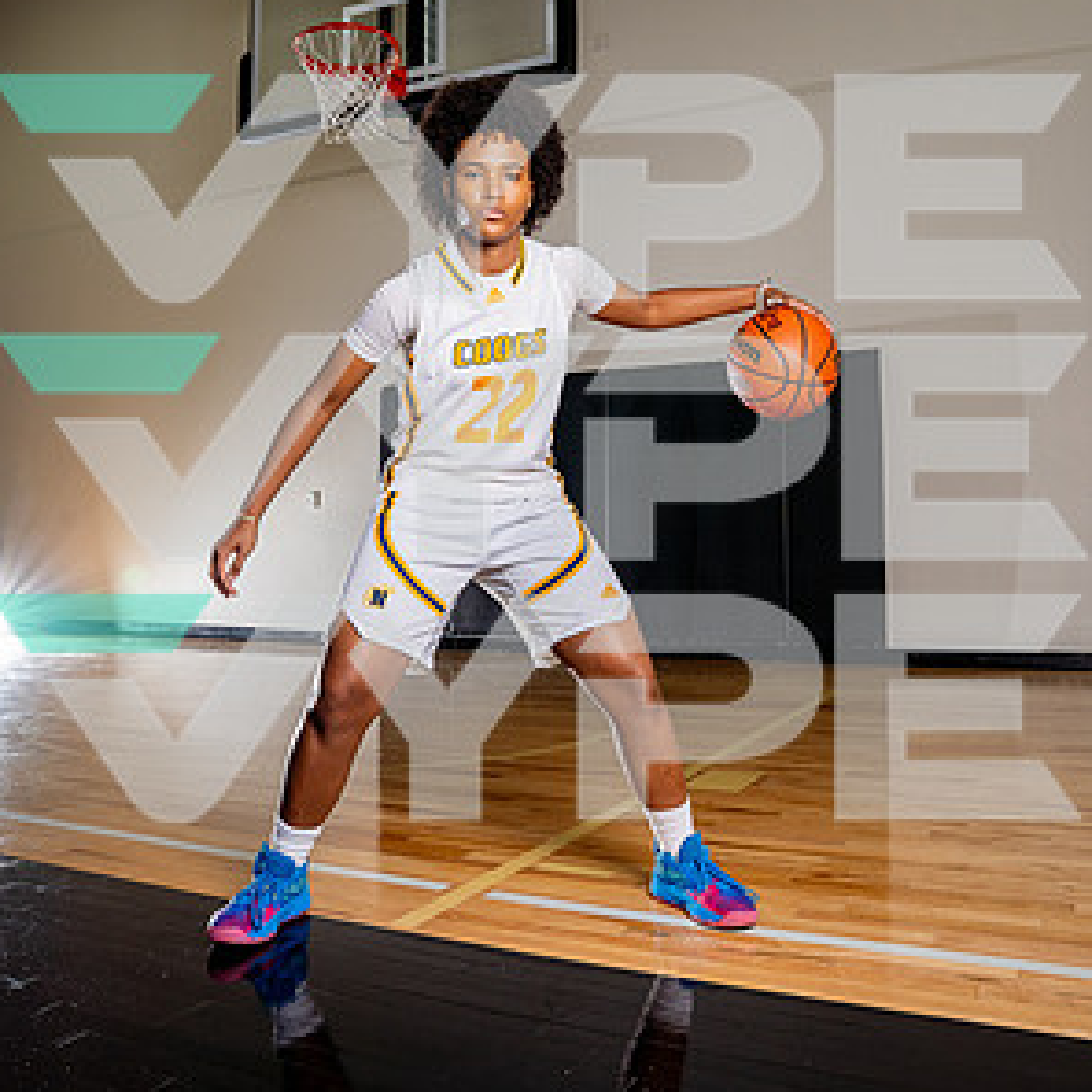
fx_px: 1106
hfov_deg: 52.5
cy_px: 450
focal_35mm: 31
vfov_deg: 52.3
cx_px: 542
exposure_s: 1/200
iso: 640
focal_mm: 24
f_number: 8
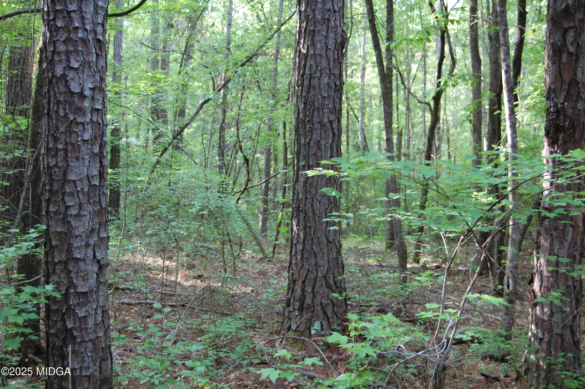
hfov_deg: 41.1
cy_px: 194
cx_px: 292
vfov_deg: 28.0
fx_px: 779
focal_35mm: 48
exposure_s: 1/30
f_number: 4.5
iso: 720
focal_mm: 32
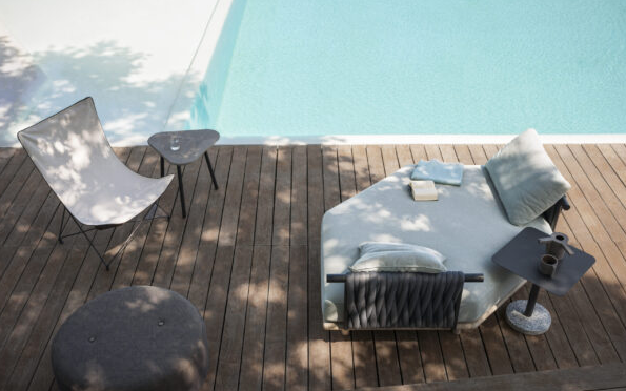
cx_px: 312
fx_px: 614
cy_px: 207
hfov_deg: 54.0
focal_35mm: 36
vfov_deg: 35.3
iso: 100
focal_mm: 35
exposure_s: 1/200
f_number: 7.1
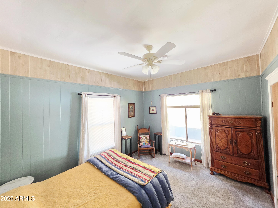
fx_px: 104
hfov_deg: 106.2
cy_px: 104
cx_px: 139
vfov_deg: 89.9
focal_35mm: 13
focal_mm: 2.2
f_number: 1.9
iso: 800
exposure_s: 1/40
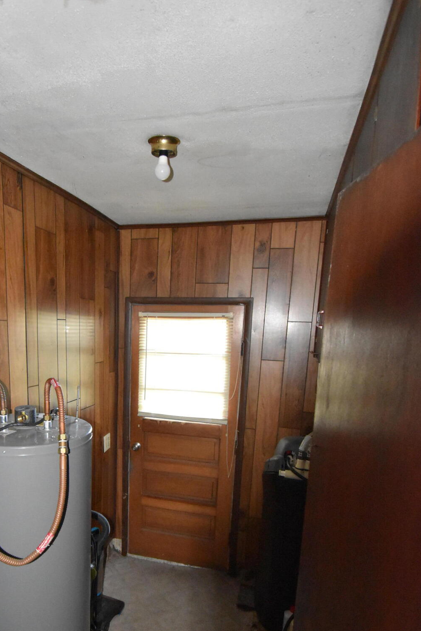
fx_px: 421
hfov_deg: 52.2
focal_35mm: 24
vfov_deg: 72.1
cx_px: 142
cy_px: 408
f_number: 4.8
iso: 6400
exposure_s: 1/60
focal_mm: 12
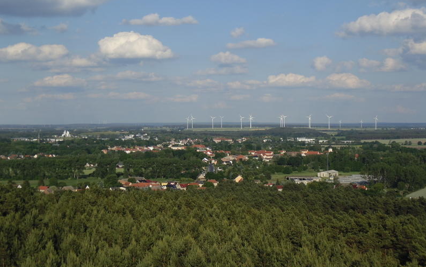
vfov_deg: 21.0
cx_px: 214
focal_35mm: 62
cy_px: 113
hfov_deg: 33.0
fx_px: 720
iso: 80
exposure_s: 1/125
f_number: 11.1
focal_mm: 10.4
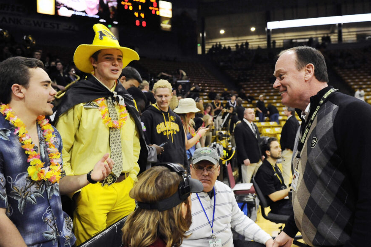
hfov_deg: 65.1
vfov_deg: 46.3
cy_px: 127
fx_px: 288
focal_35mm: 28
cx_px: 215
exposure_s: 1/800
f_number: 3.2
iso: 3200
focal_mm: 24
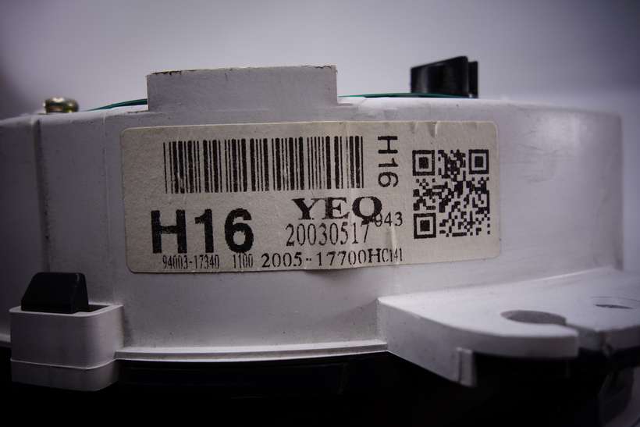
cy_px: 214
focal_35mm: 28
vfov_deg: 46.4
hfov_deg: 65.5
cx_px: 320
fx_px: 498
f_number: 4.5
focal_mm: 10.4
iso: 125
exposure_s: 1/100
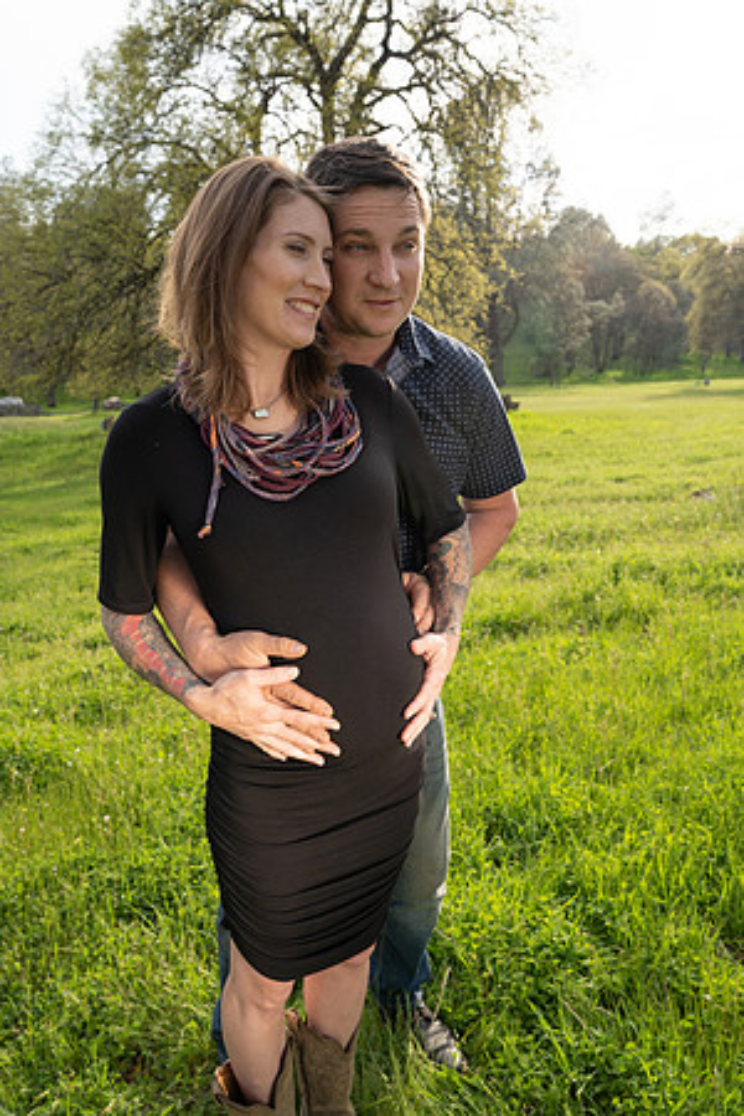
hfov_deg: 46.4
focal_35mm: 28
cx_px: 372
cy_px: 558
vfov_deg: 65.5
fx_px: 868
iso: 100
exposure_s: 1/125
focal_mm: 28
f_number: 6.3
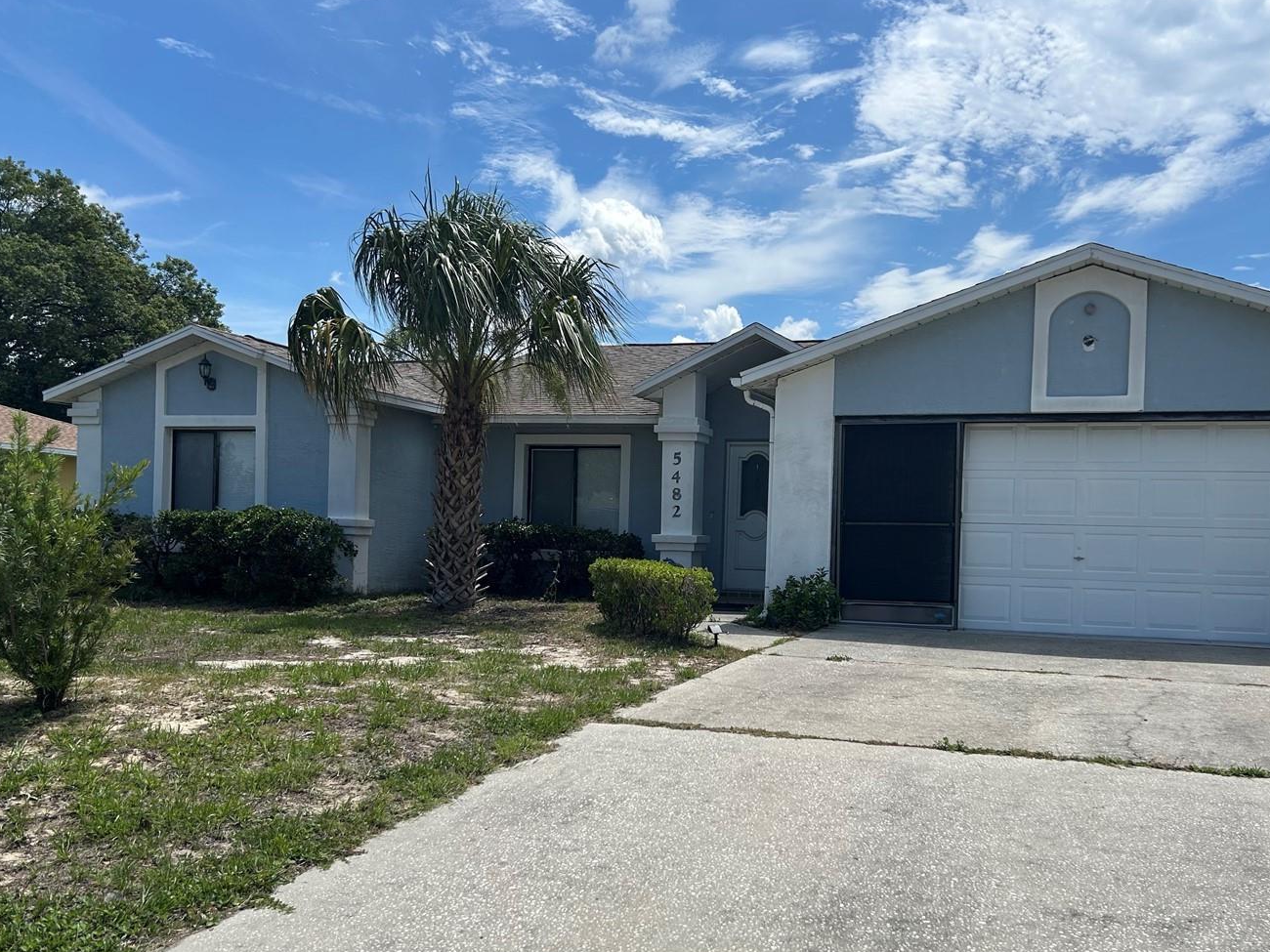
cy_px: 564
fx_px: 1174
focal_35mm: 32
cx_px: 730
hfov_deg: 56.6
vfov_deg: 44.0
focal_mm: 5.7
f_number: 1.5
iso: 50
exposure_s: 1/6993
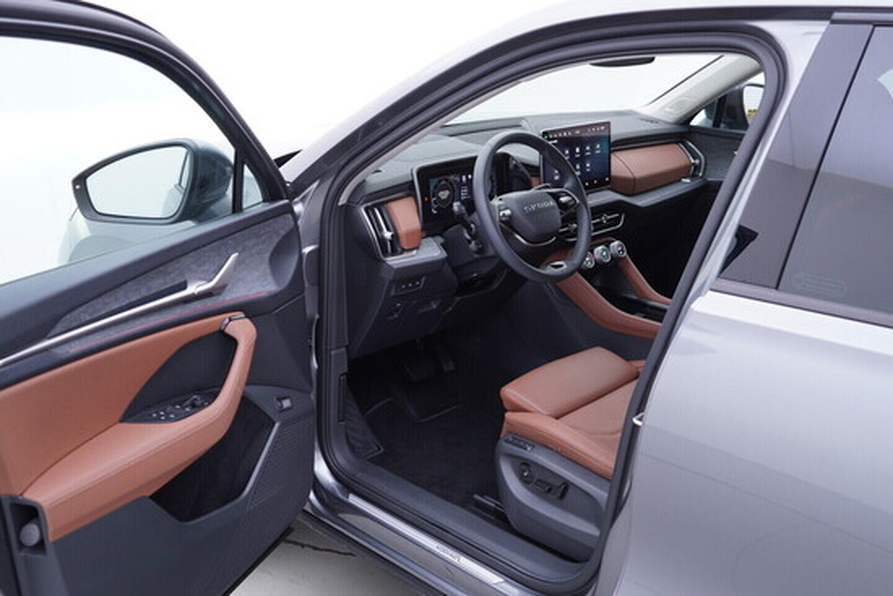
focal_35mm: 36
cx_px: 446
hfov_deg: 53.1
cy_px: 298
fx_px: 893
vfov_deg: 36.9
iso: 125
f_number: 2.8
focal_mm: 24
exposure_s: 1/40
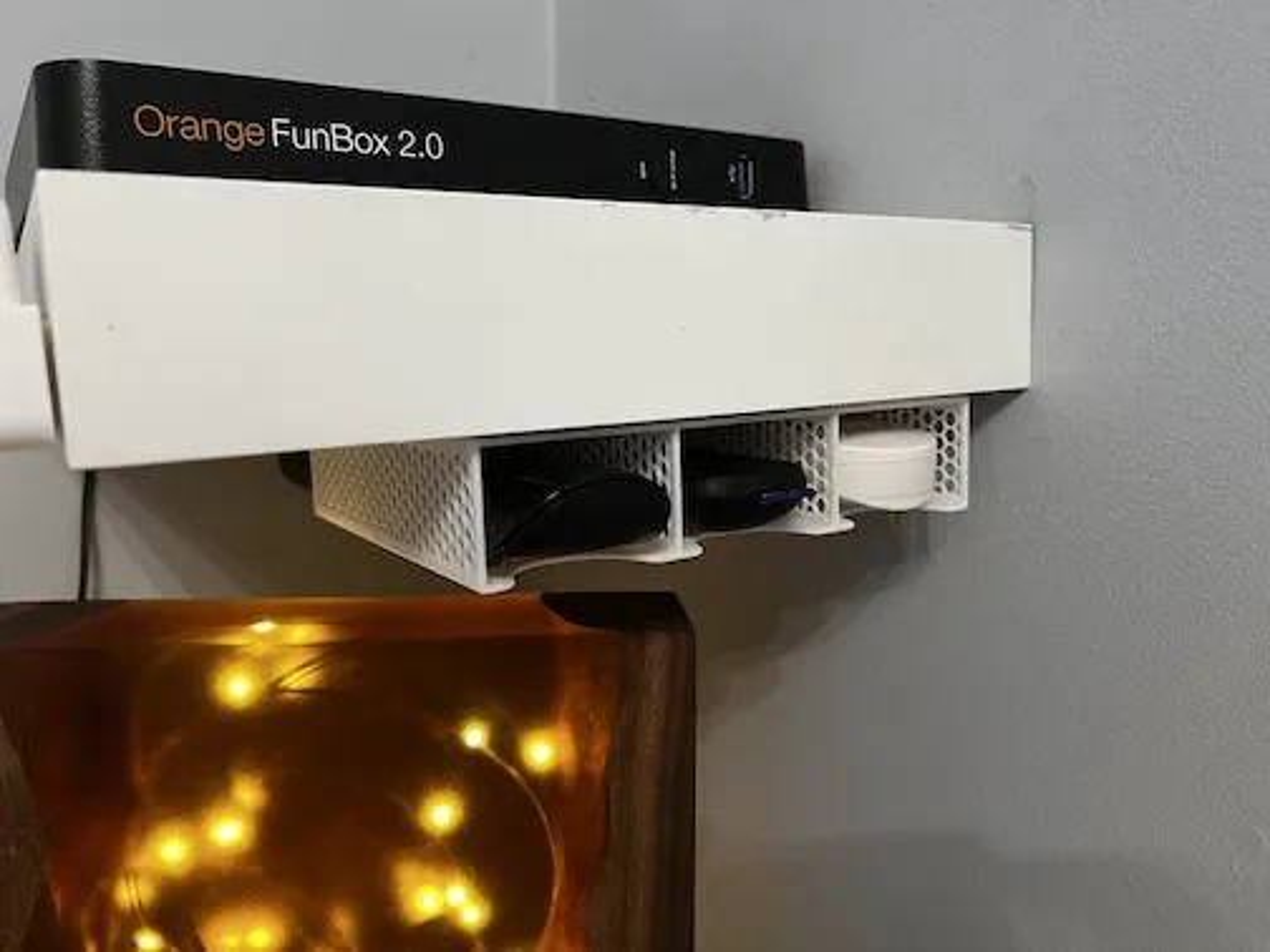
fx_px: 954
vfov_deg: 53.1
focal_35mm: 26
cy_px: 476
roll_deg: +0.4
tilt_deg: -8.1
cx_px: 635
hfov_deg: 67.3
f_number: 1.5
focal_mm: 5.7
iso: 200
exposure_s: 1/52
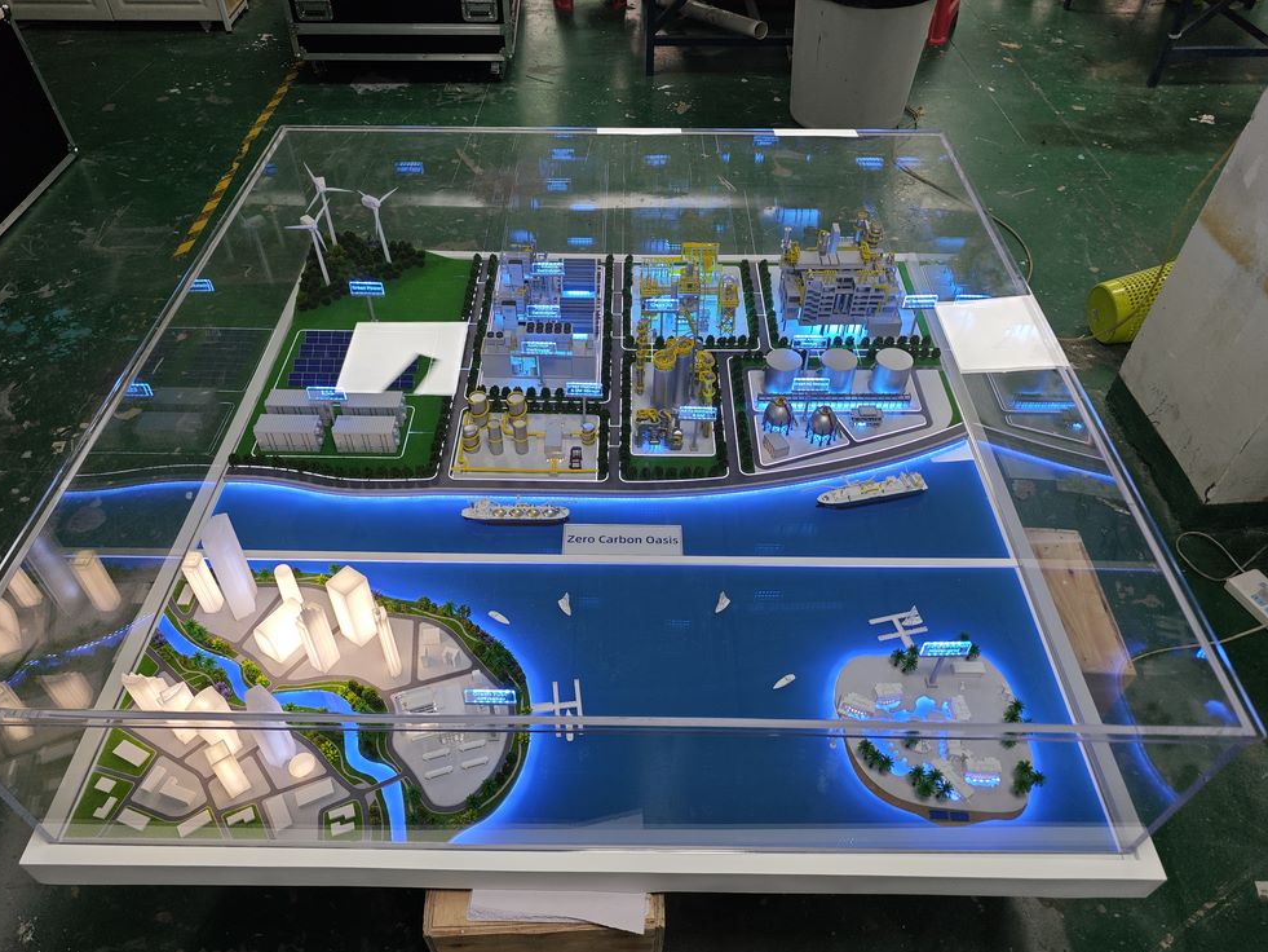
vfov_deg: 56.8
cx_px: 629
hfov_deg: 71.6
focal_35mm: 24
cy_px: 495
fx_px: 879
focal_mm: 8.7
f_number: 1.9
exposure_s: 1/500
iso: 500
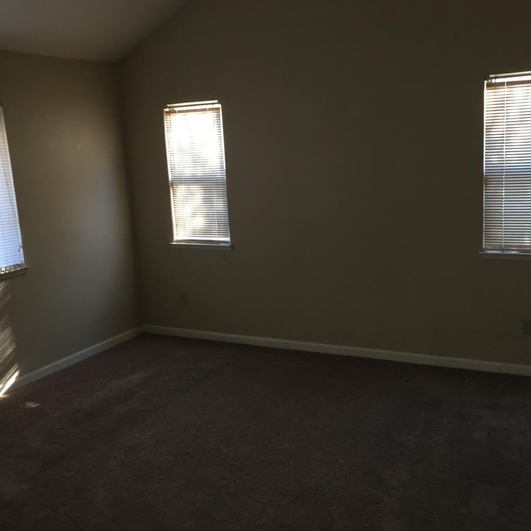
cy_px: 263
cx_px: 297
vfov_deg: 47.2
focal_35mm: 35
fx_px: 607
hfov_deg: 47.1
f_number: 2.2
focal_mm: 4.15
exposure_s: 1/24
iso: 80
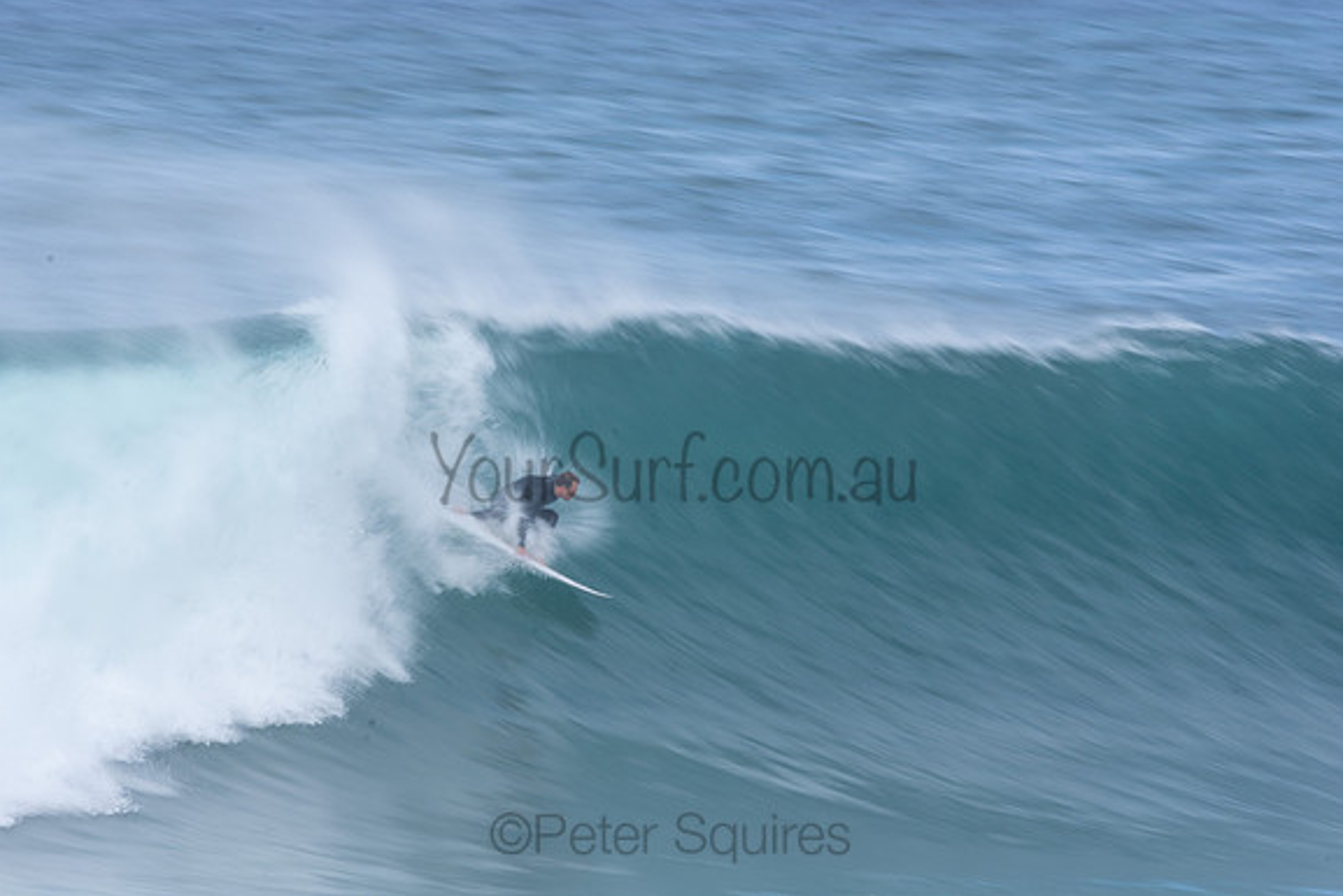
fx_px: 28134
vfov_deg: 1.8
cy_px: 448
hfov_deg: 2.7
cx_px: 670
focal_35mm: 754
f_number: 20
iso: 100
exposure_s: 1/25
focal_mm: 500
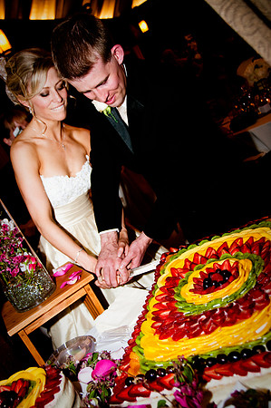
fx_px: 407
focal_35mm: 36
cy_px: 204
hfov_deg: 36.8
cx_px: 136
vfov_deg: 53.2
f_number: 4
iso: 200
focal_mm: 24
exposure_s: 1/60
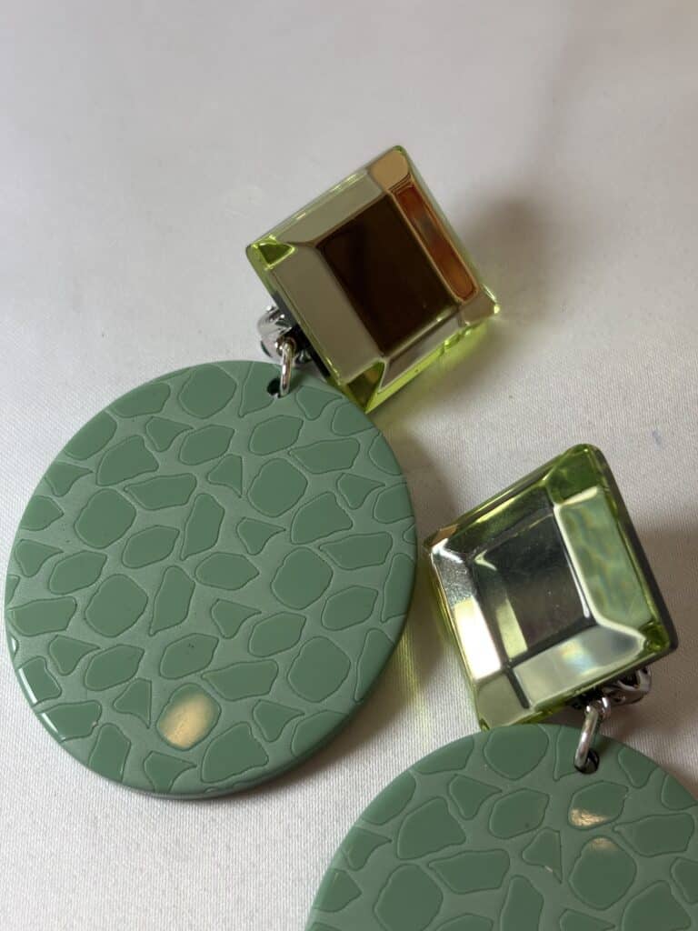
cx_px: 349
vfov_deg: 36.8
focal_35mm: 52
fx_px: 1398
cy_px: 466
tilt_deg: -60.7
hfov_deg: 28.0
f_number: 1.6
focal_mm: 5.96
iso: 25
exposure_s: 1/167
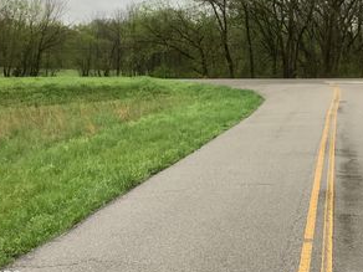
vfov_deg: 27.1
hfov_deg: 35.9
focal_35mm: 53
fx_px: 556
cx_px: 232
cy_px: 64
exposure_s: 1/120
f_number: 2.4
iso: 50
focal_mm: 3.3
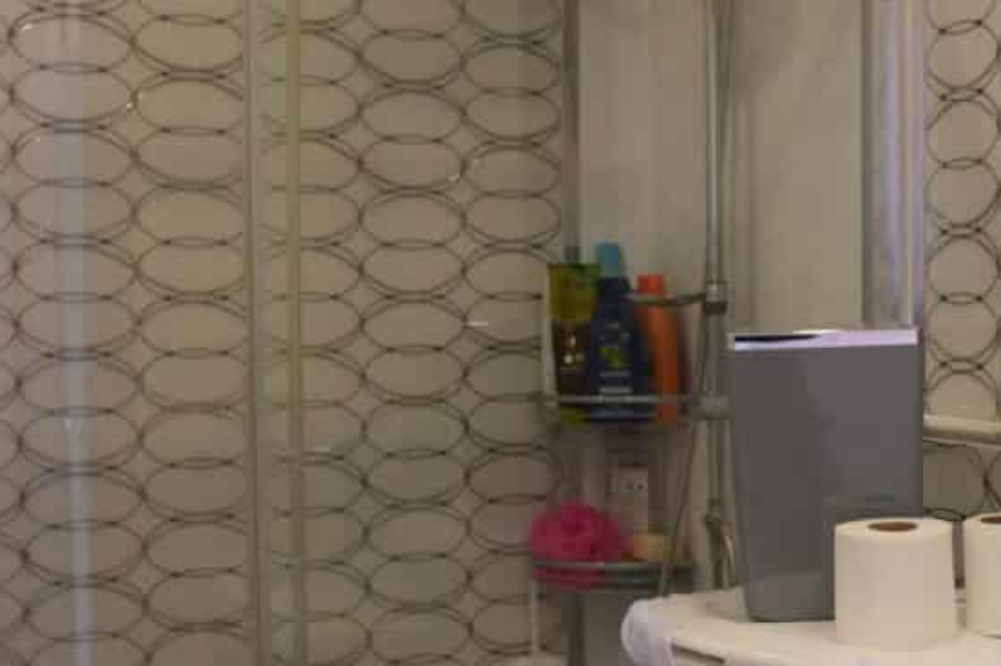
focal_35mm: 63
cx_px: 938
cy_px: 424
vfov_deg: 21.5
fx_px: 1751
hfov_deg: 30.2
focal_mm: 17
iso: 1600
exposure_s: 1/160
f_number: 3.2
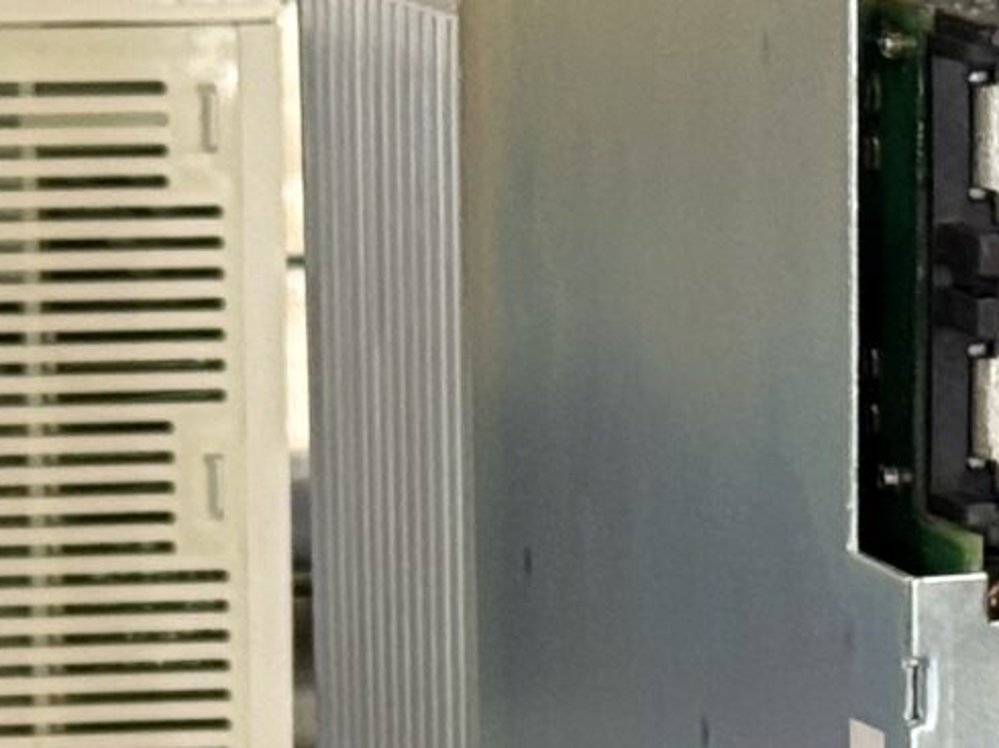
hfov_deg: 7.9
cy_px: 1614
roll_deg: +0.7
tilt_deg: -17.5
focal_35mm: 251
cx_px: 524
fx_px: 7240
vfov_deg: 5.7
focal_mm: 6.76
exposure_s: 1/50
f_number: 1.78
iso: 160
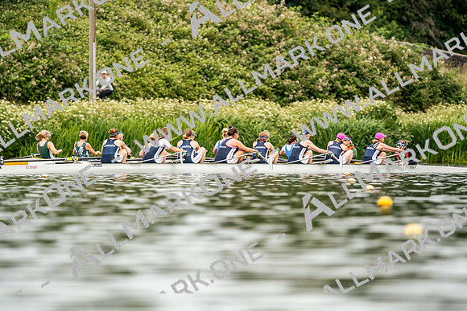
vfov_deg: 2.3
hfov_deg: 3.4
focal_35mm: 600
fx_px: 7785
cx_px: 234
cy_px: 156
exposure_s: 1/2000
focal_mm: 600
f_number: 6.3
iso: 400
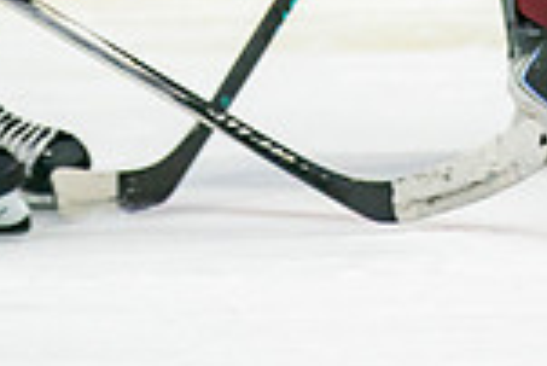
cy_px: -511
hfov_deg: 1.8
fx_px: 17323
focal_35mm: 1139
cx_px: 388
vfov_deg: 1.2
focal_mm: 200
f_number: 2.8
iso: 1250
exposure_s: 1/640
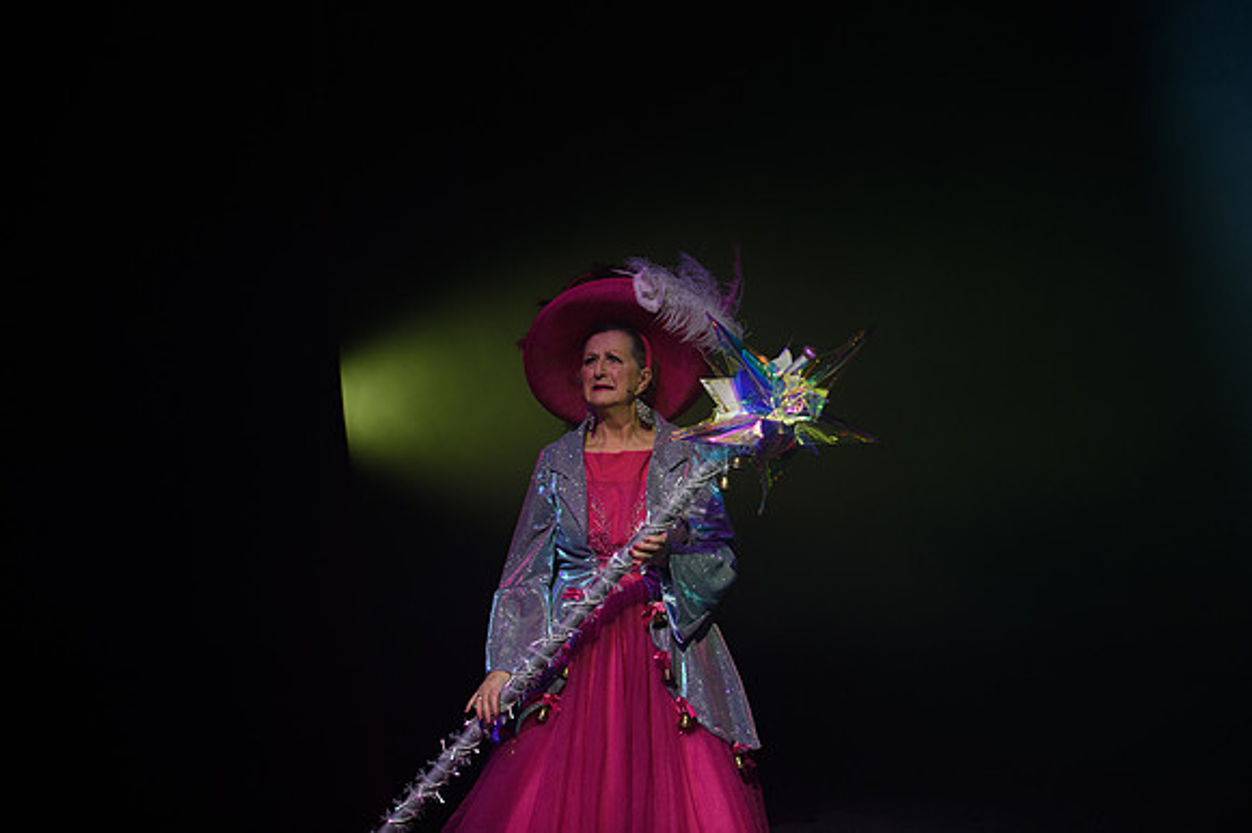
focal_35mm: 70
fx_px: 2433
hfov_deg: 28.9
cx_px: 626
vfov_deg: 19.4
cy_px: 416
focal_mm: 70
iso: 800
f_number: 2.8
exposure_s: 1/320
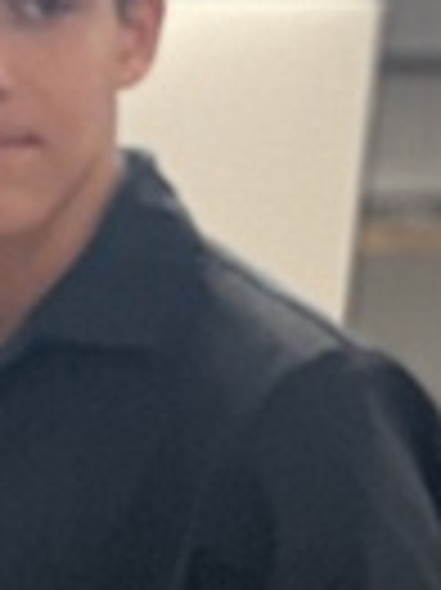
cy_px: 1243
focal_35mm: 602
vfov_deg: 3.3
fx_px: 10242
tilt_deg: -2.9
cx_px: 724
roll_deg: +1.1
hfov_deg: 2.5
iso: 320
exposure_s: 1/40
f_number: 2.8
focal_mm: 9
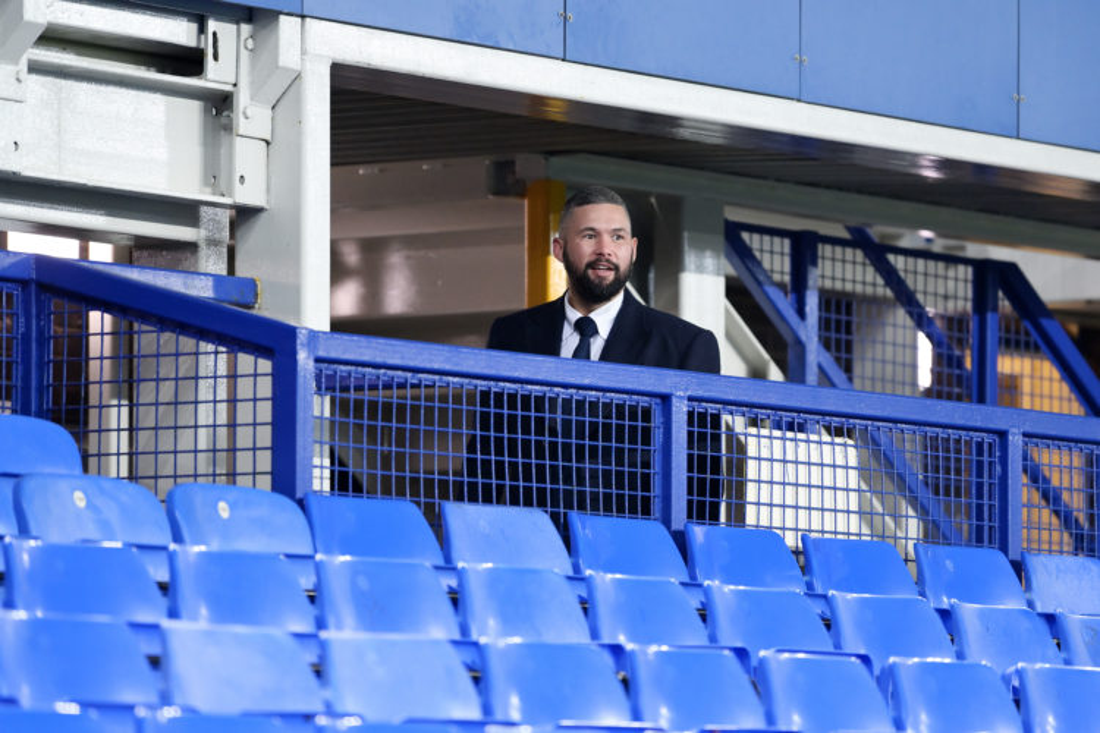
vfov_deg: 6.9
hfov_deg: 10.3
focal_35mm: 200
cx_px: 550
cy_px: 366
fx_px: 6111
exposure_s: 1/800
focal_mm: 200
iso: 2500
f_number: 2.8
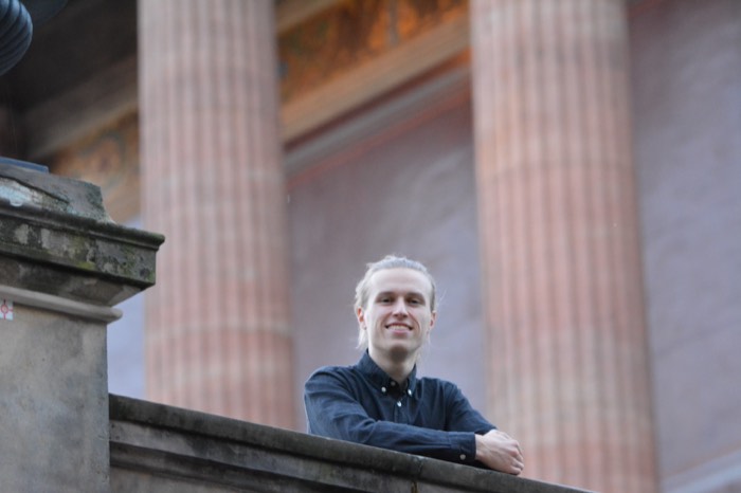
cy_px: 246
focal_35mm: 285
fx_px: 5863
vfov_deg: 4.8
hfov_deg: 7.2
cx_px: 370
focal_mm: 190
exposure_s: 1/40
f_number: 5
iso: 3200
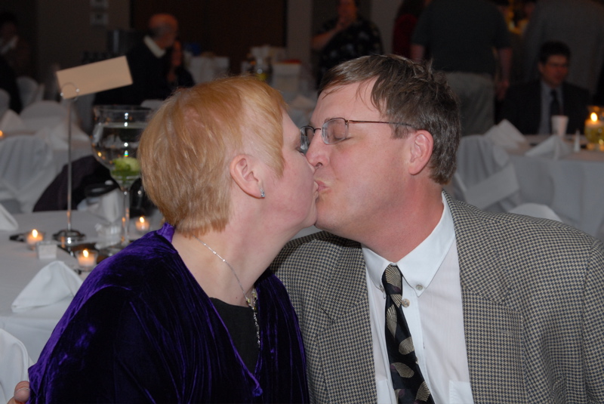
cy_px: 202
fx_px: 1209
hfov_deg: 28.0
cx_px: 302
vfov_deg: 19.0
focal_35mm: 72
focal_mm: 48
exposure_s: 1/20
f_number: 4.5
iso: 400
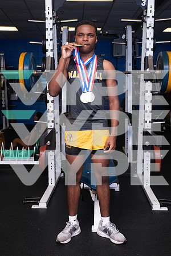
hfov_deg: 30.5
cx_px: 86
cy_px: 128
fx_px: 313
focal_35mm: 44
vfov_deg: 44.5
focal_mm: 44
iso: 500
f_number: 6.3
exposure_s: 1/400
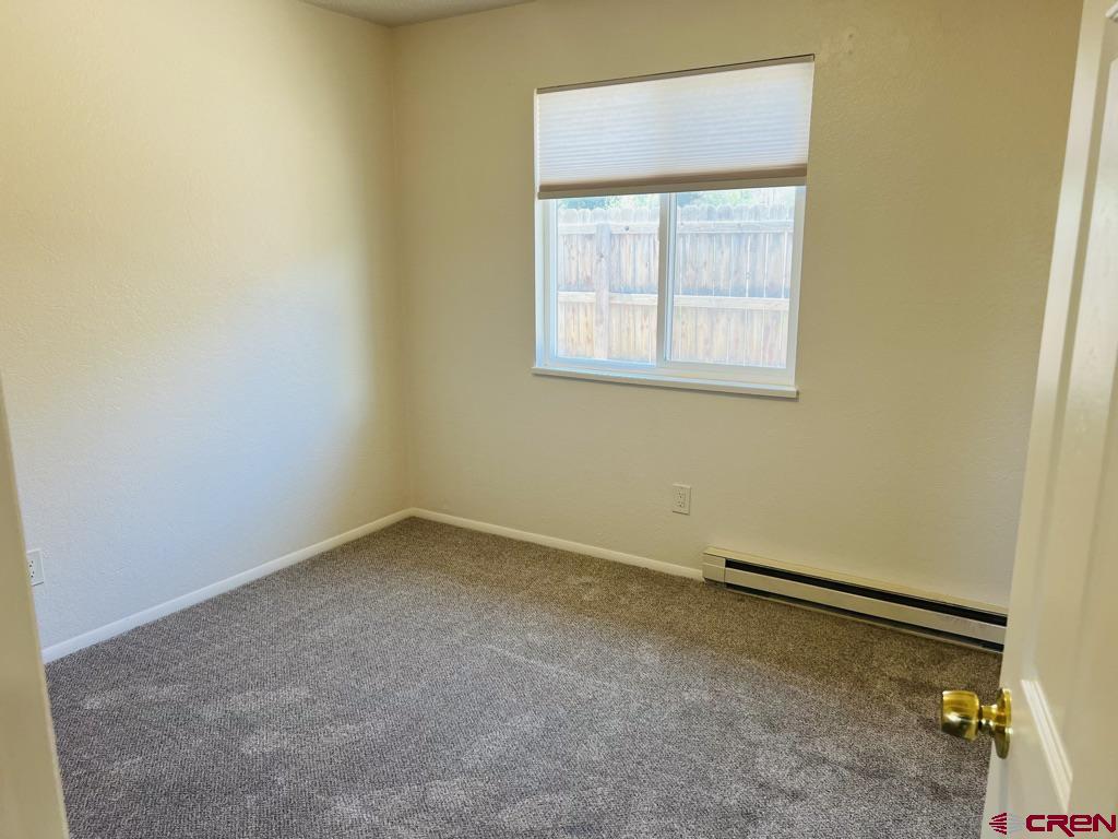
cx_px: 559
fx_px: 840
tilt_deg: -12.7
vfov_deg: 53.1
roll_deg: +0.6
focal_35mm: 26
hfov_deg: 67.3
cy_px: 420
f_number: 1.5
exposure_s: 1/120
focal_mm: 5.7
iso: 80
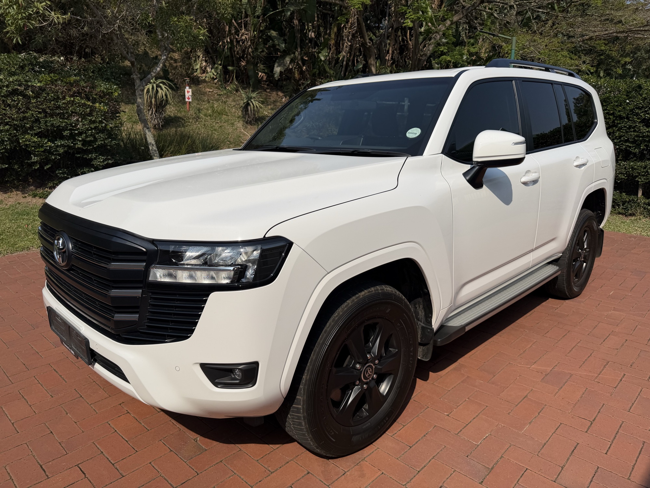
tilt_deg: -13.2
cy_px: 244
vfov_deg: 56.8
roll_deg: -0.9
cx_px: 325
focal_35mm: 24
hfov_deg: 71.6
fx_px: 451
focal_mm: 6.76
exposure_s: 1/10309
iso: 80
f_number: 1.78
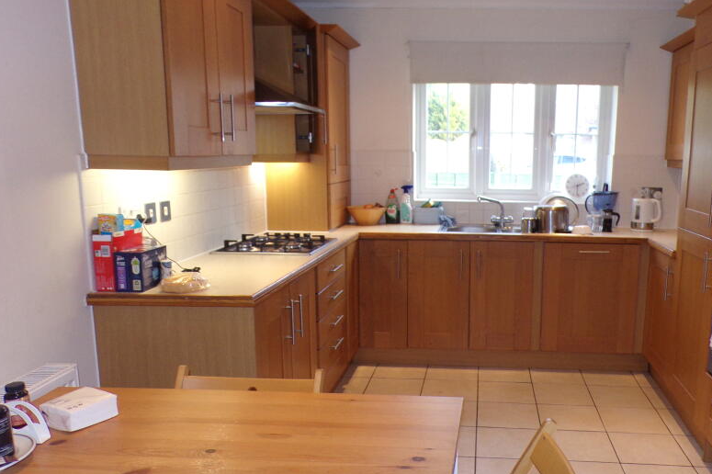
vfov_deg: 39.9
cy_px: 256
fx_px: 652
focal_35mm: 33
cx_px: 461
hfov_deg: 56.3
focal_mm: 4.3
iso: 155
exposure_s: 1/34
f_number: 3
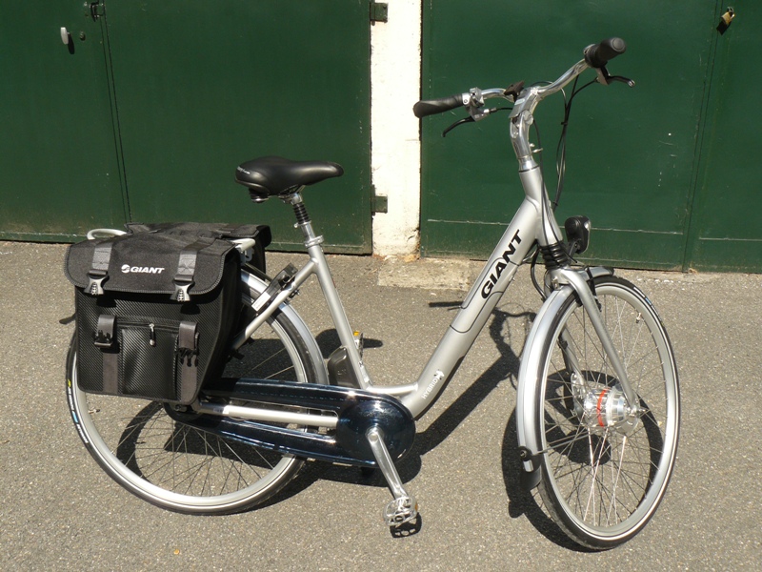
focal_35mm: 36
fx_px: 792
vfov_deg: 39.7
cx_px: 381
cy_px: 286
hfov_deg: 51.4
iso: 100
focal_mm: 6
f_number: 5.6
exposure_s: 1/320
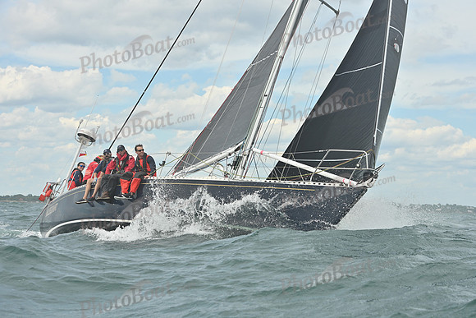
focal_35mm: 86
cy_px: 159
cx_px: 238
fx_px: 1137
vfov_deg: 15.9
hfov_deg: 23.6
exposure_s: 1/1250
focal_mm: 86
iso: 320
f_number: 10
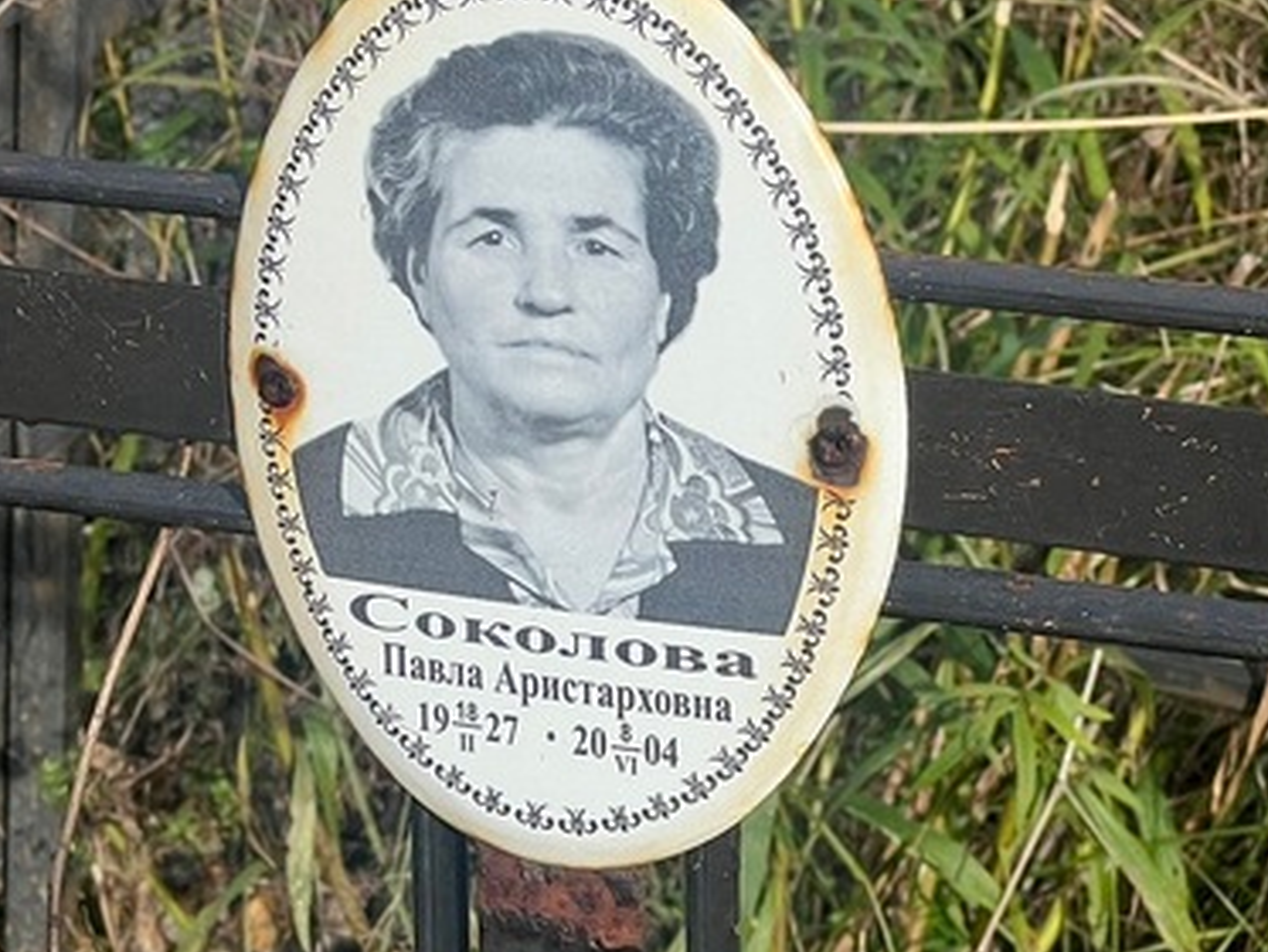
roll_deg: -0.9
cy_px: 241
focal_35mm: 165
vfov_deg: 9.0
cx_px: 235
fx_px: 6046
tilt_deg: -19.2
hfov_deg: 11.9
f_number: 2.8
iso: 32
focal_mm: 9
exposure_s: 1/752
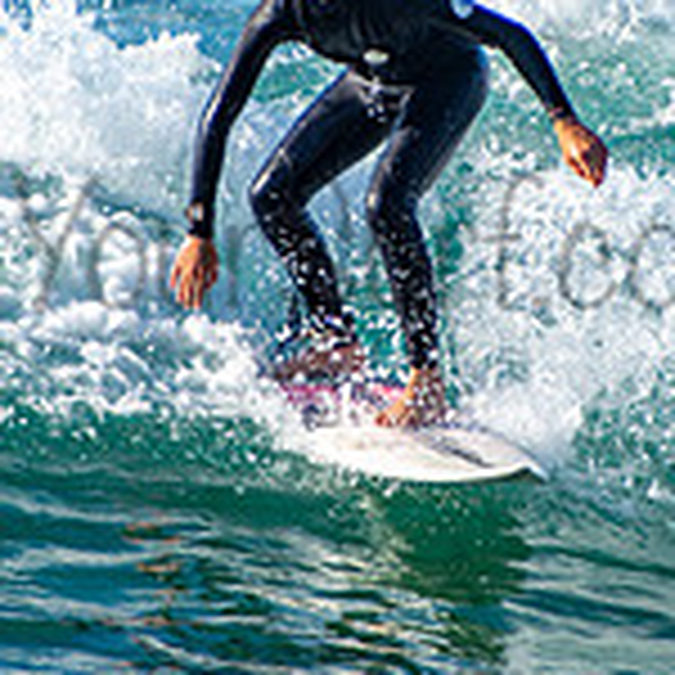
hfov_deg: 0.9
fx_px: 43549
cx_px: 477
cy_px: 205
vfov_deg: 0.9
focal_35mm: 1974
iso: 100
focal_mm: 400
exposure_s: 1/400
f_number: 5.6
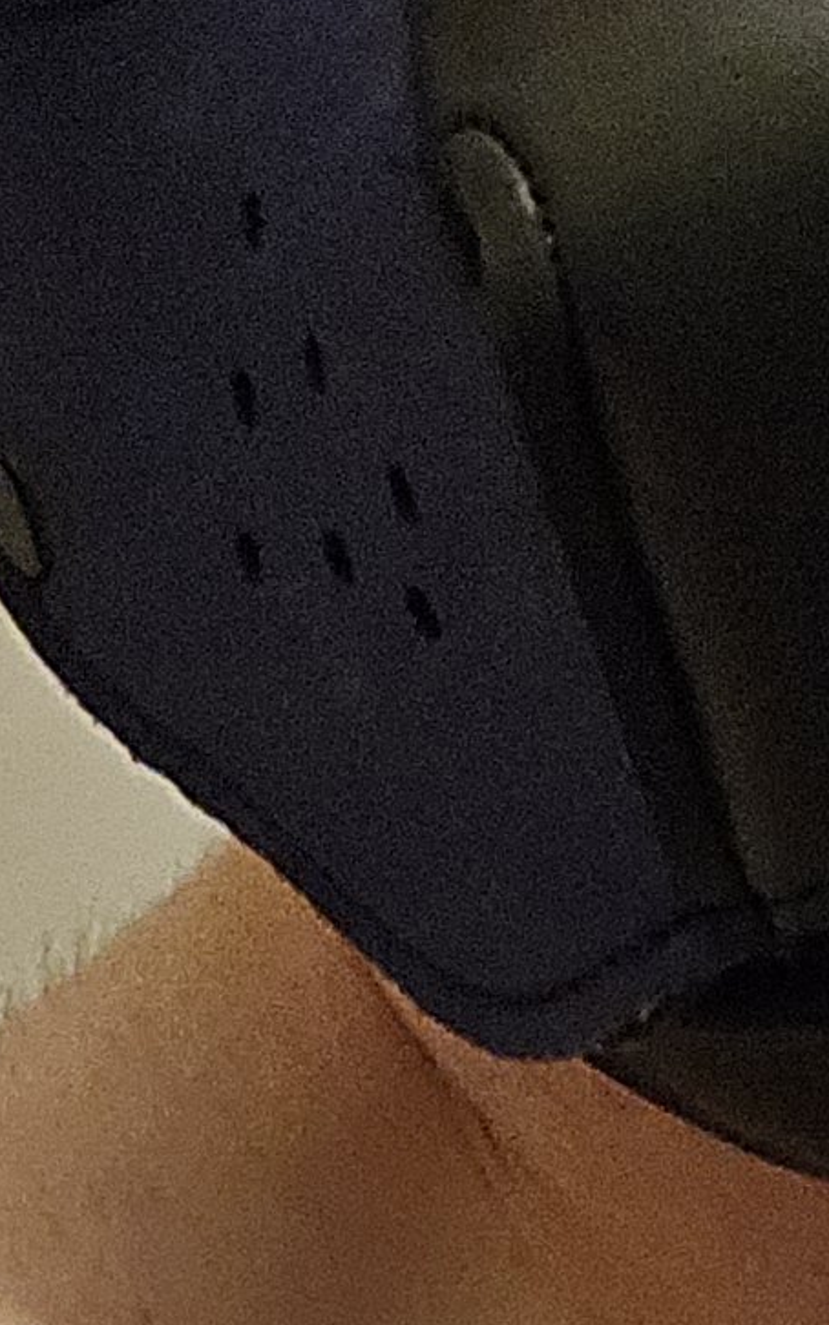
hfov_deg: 8.9
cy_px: 2878
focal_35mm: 146
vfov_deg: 12.2
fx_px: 5276
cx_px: 1028
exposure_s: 1/60.2
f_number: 2.2
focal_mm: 3.3
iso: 640
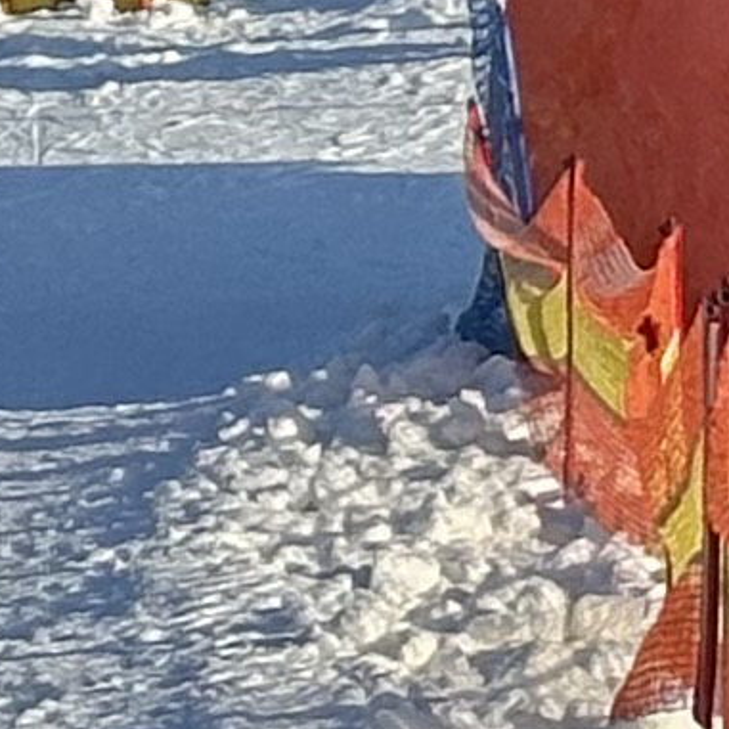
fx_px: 10698
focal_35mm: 449
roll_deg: +1.4
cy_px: -494
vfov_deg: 3.9
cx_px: 3523
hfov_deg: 3.6
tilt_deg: -6.3
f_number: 1.78
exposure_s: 1/2809
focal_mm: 6.86
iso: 64
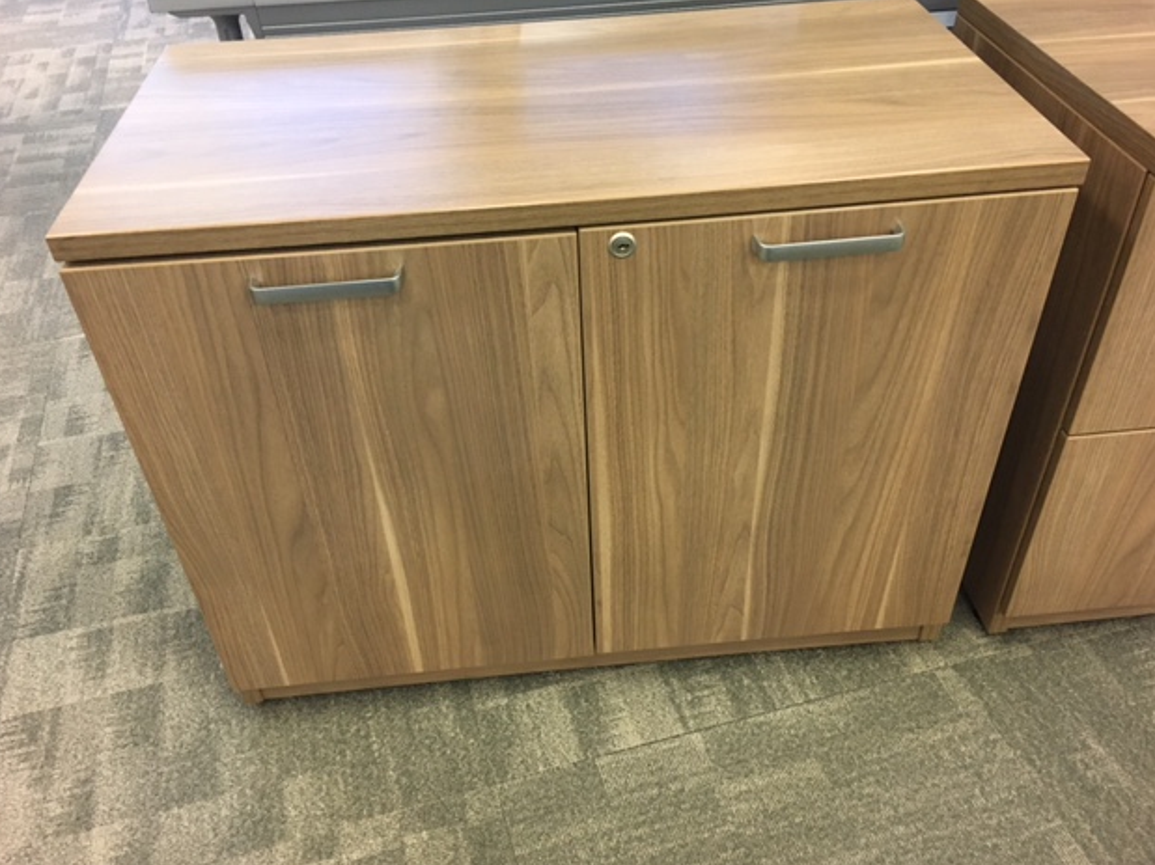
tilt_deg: -38.8
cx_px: 573
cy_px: 442
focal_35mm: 30
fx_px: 1001
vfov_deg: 46.8
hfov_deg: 60.0
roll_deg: +1.7
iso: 200
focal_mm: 4.15
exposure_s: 1/24
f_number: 2.2
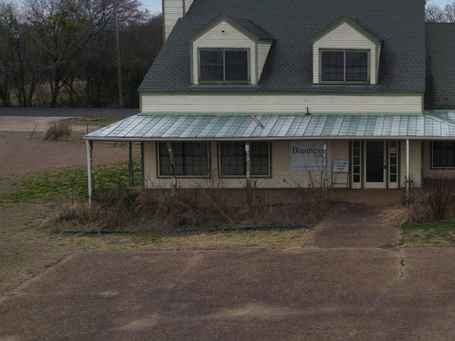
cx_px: 435
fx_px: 618
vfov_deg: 30.4
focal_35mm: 47
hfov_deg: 37.0
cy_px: 94
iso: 120
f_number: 1.7
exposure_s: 1/1500
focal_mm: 6.72
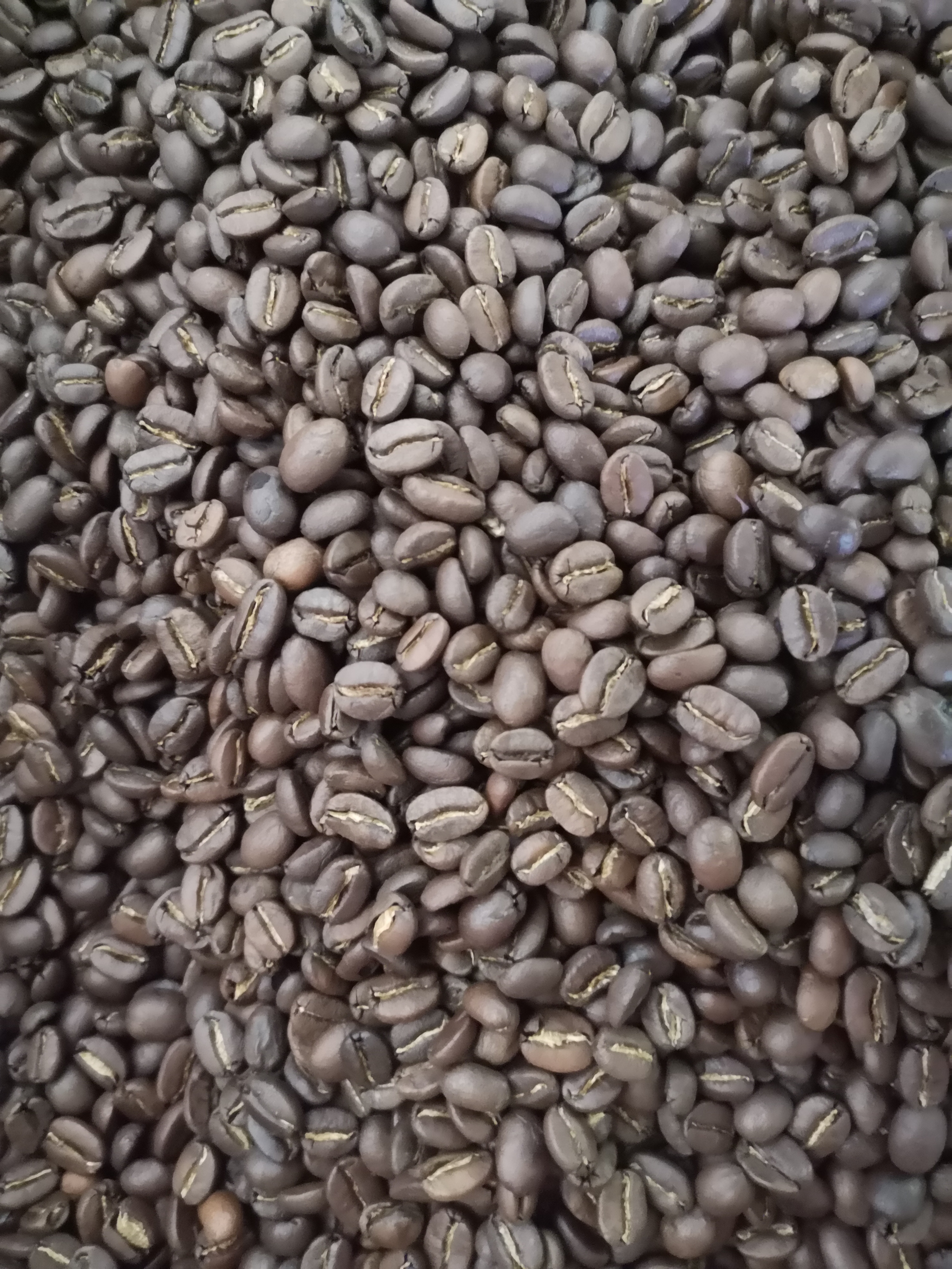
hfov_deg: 51.4
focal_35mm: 27
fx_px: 990
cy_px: 634
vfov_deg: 65.3
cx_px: 476
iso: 2000
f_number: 1.6
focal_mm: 3.95
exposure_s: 1/17.1
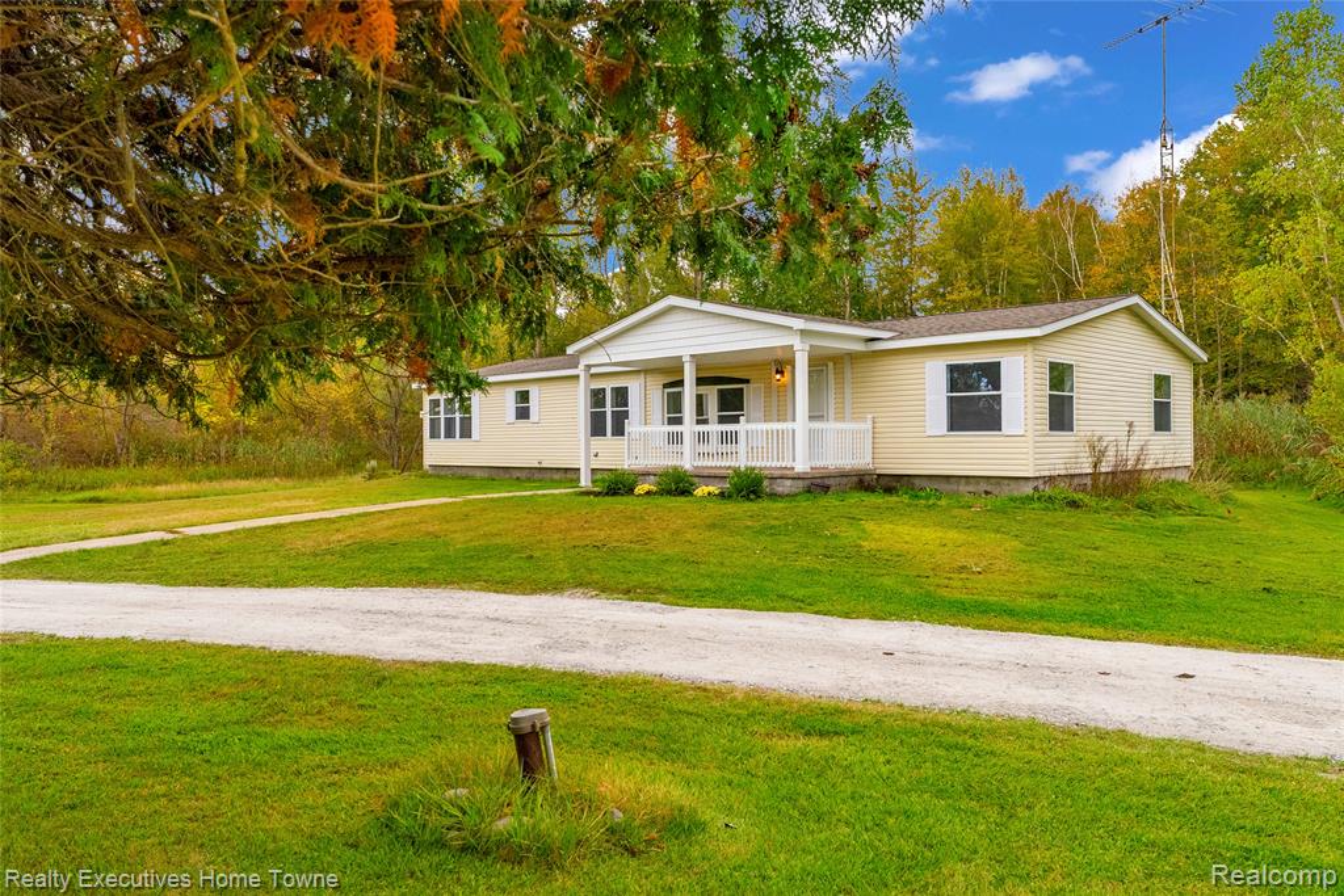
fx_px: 971
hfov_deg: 69.4
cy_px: 448
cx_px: 672
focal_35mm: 26
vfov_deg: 49.6
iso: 1600
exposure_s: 1/320
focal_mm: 26
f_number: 8
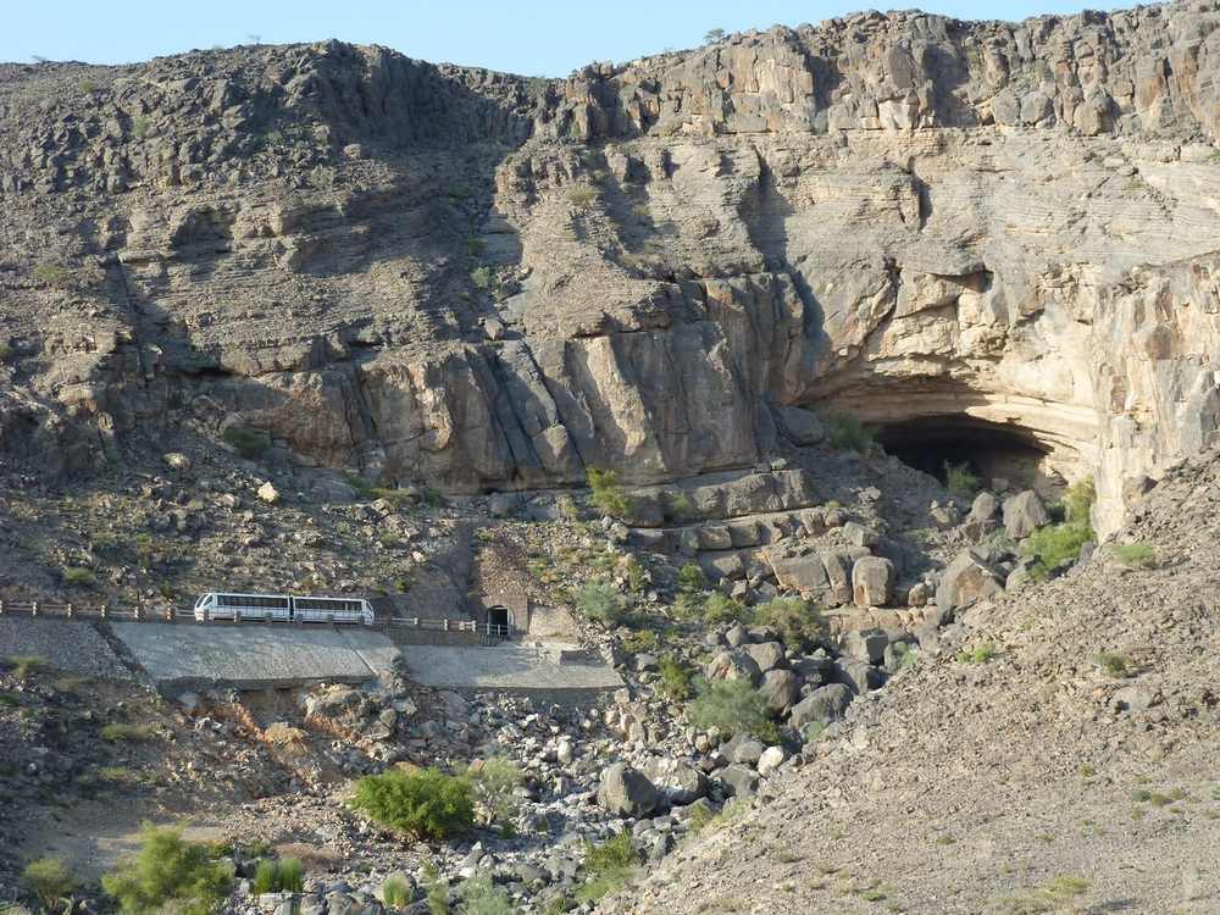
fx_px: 2361
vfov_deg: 21.9
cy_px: 458
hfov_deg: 29.0
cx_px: 610
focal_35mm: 67
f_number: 4.1
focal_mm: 11
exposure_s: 1/200
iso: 80
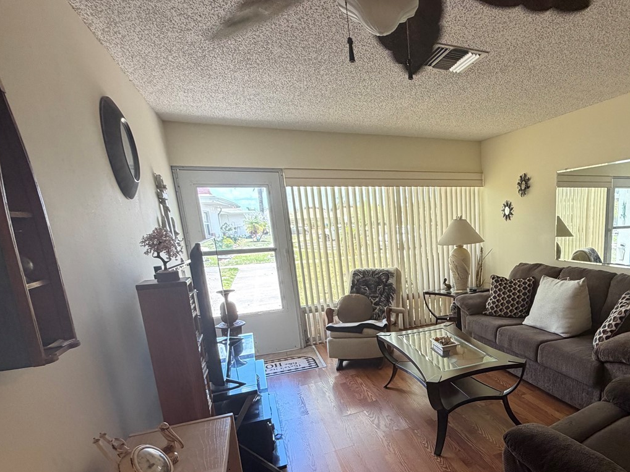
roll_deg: +2.2
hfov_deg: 72.0
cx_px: 460
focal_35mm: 22
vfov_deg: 59.9
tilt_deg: -13.3
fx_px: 400
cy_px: 308
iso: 250
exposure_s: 1/120
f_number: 2.2
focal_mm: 2.22
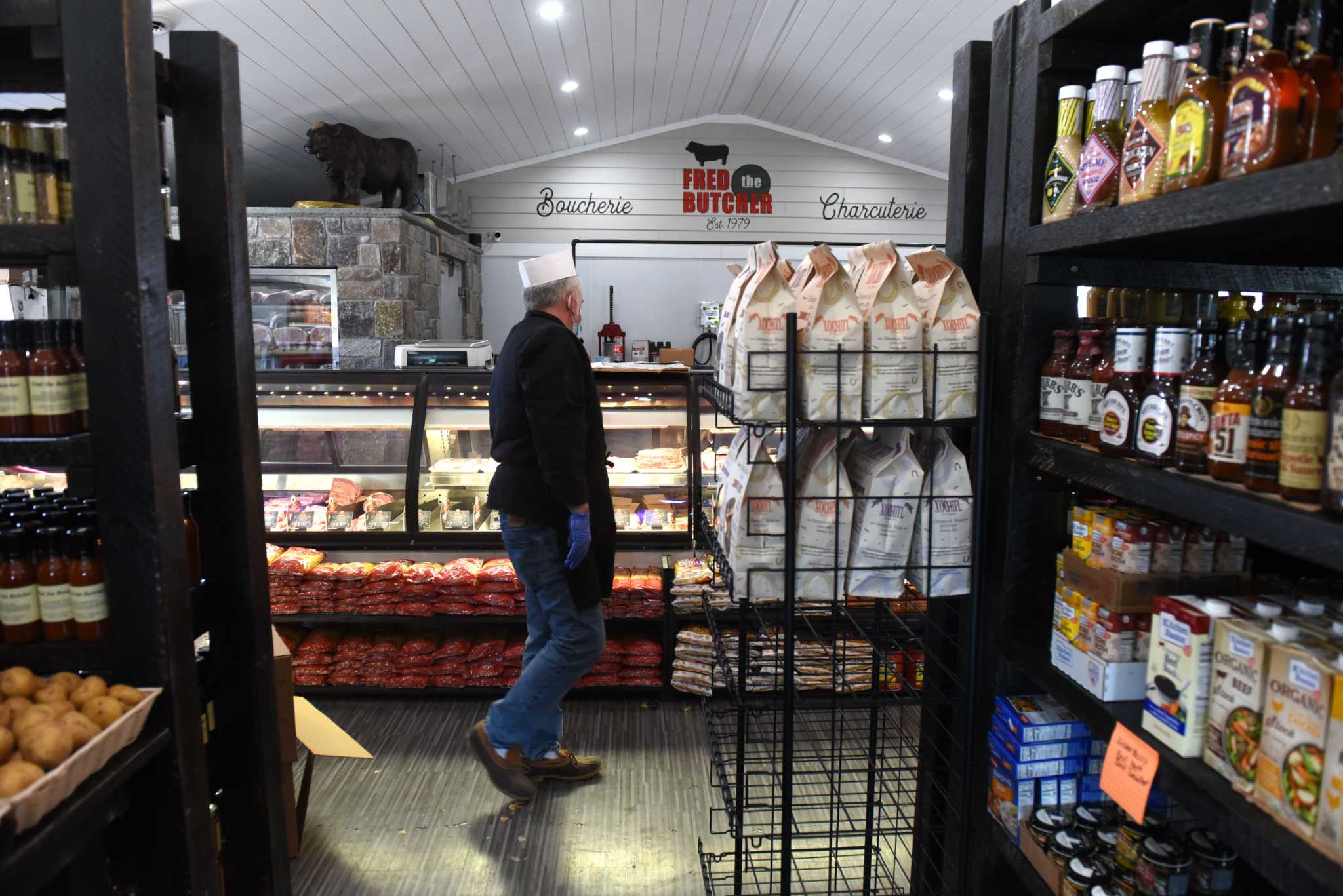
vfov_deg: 53.2
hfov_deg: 73.7
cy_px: 448
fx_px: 896
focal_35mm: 24
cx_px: 672
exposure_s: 1/200
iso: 2500
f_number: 4
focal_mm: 24
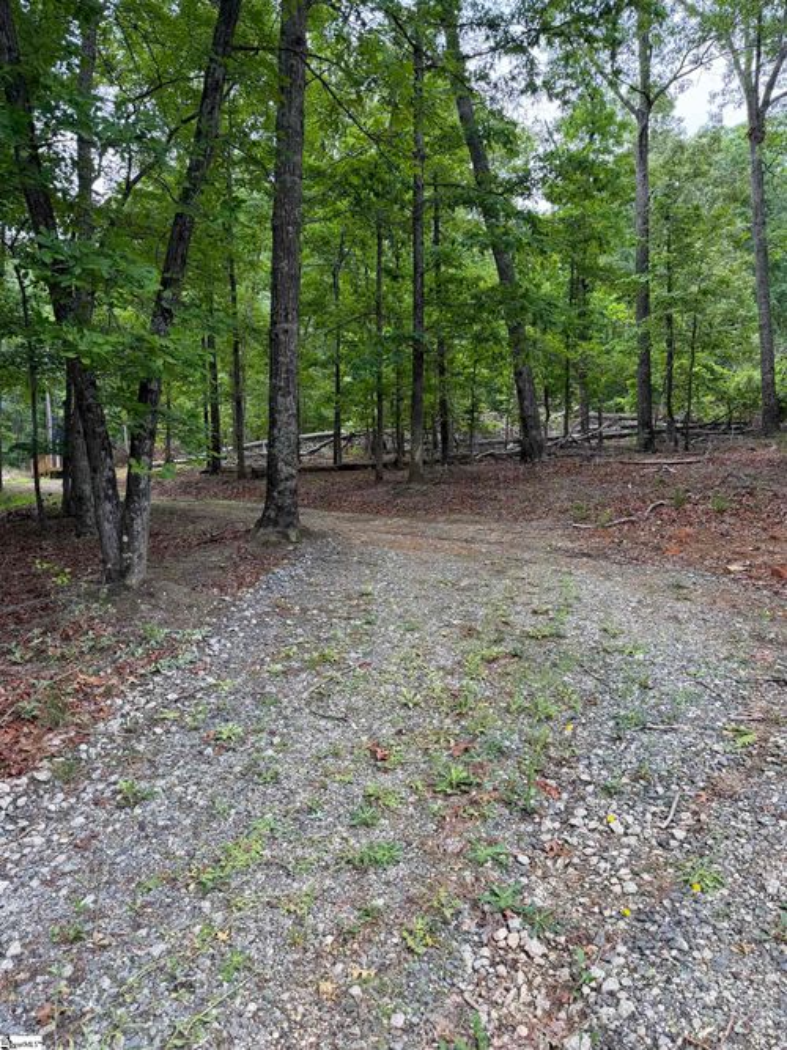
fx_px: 728
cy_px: 525
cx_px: 394
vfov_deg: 71.6
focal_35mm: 24
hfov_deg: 56.8
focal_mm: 6.76
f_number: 1.78
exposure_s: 1/617
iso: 100
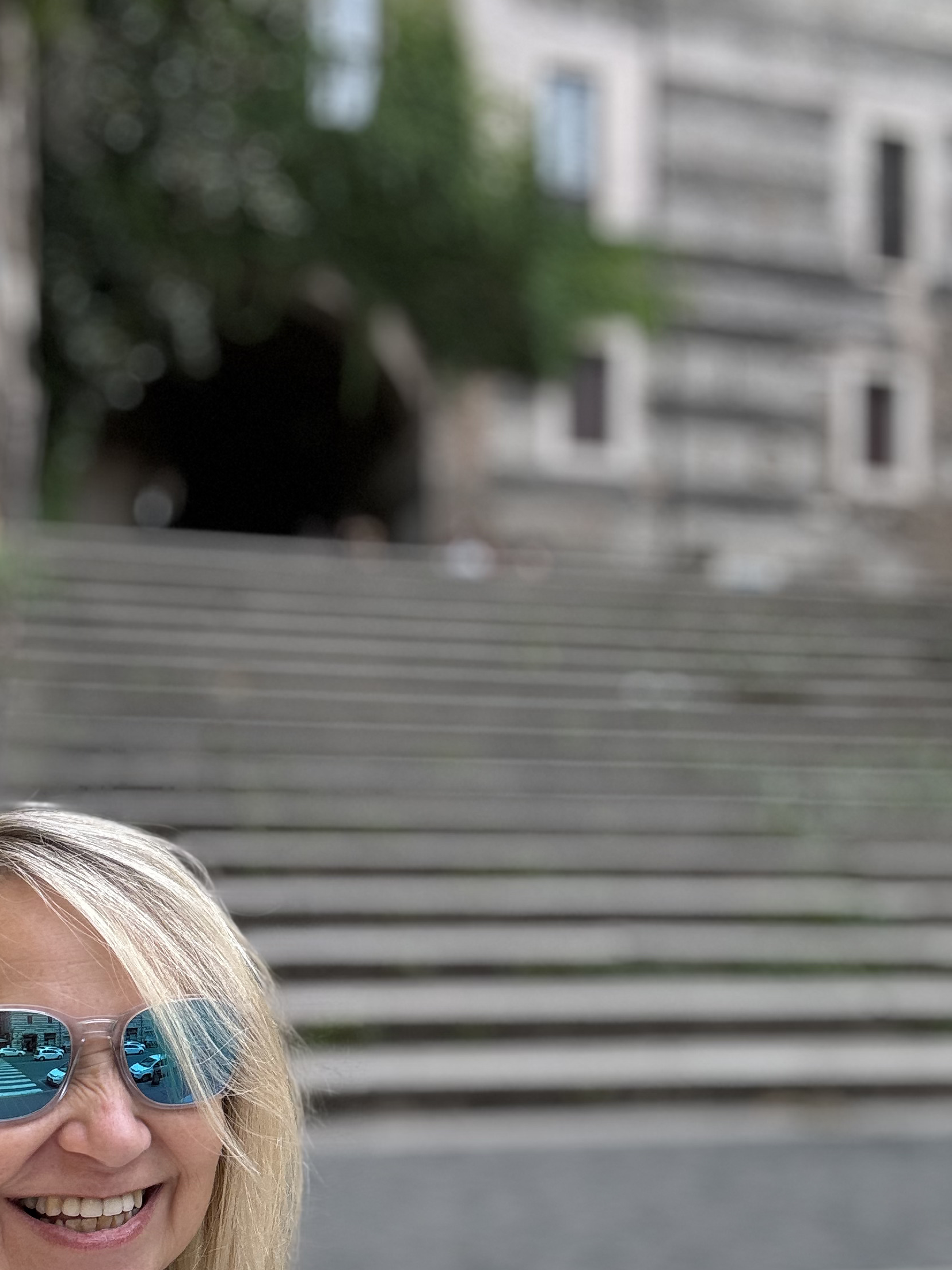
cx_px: 440
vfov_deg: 43.9
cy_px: 884
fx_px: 1540
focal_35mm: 42
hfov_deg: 34.3
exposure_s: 1/351
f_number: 1.9
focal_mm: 2.69
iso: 25
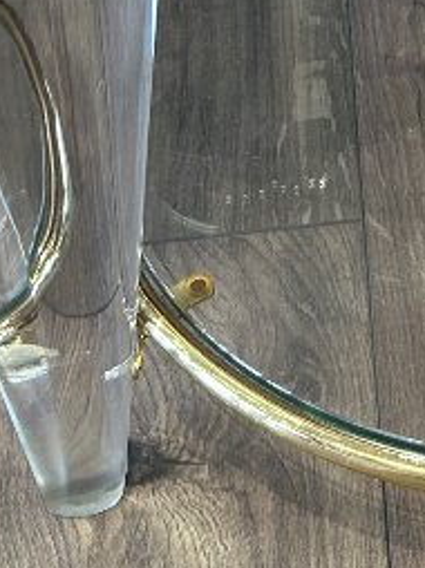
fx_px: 2017
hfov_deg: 11.8
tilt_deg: -29.1
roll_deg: -0.8
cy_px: -476
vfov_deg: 14.1
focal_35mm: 123
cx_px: 517
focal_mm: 5.7
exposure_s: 1/100
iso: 80
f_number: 1.5
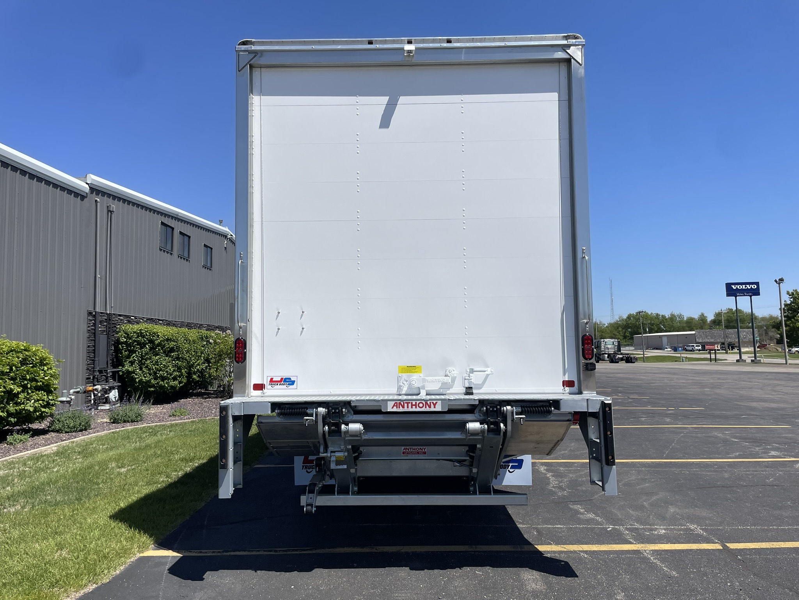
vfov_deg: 53.1
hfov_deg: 67.3
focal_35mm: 26
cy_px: 300
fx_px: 600
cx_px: 400
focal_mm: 4.2
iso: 32
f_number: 1.6
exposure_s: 1/6494
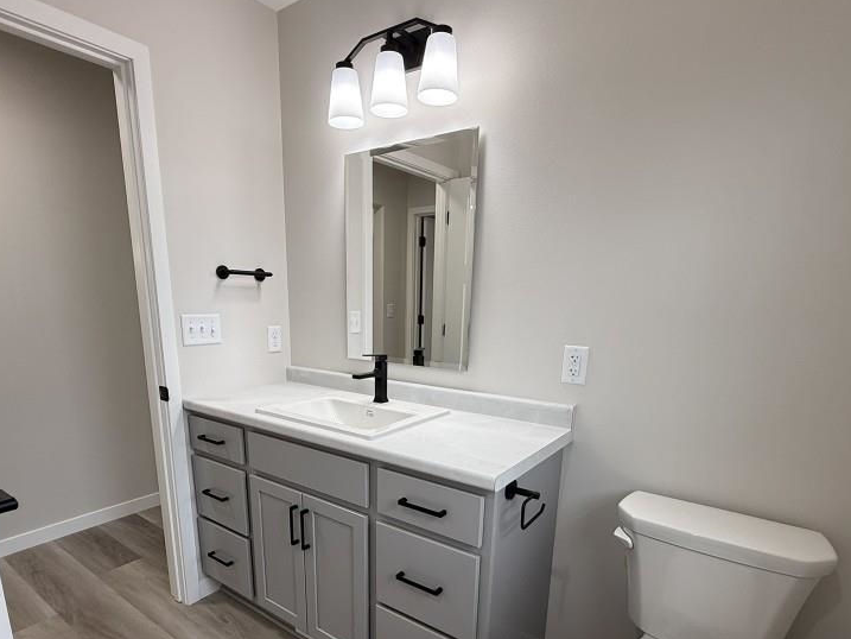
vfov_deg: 64.4
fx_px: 492
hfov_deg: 81.7
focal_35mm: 20
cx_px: 406
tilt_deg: -14.4
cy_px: 423
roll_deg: -0.8
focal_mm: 2.22
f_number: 2.2
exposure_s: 1/120
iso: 100
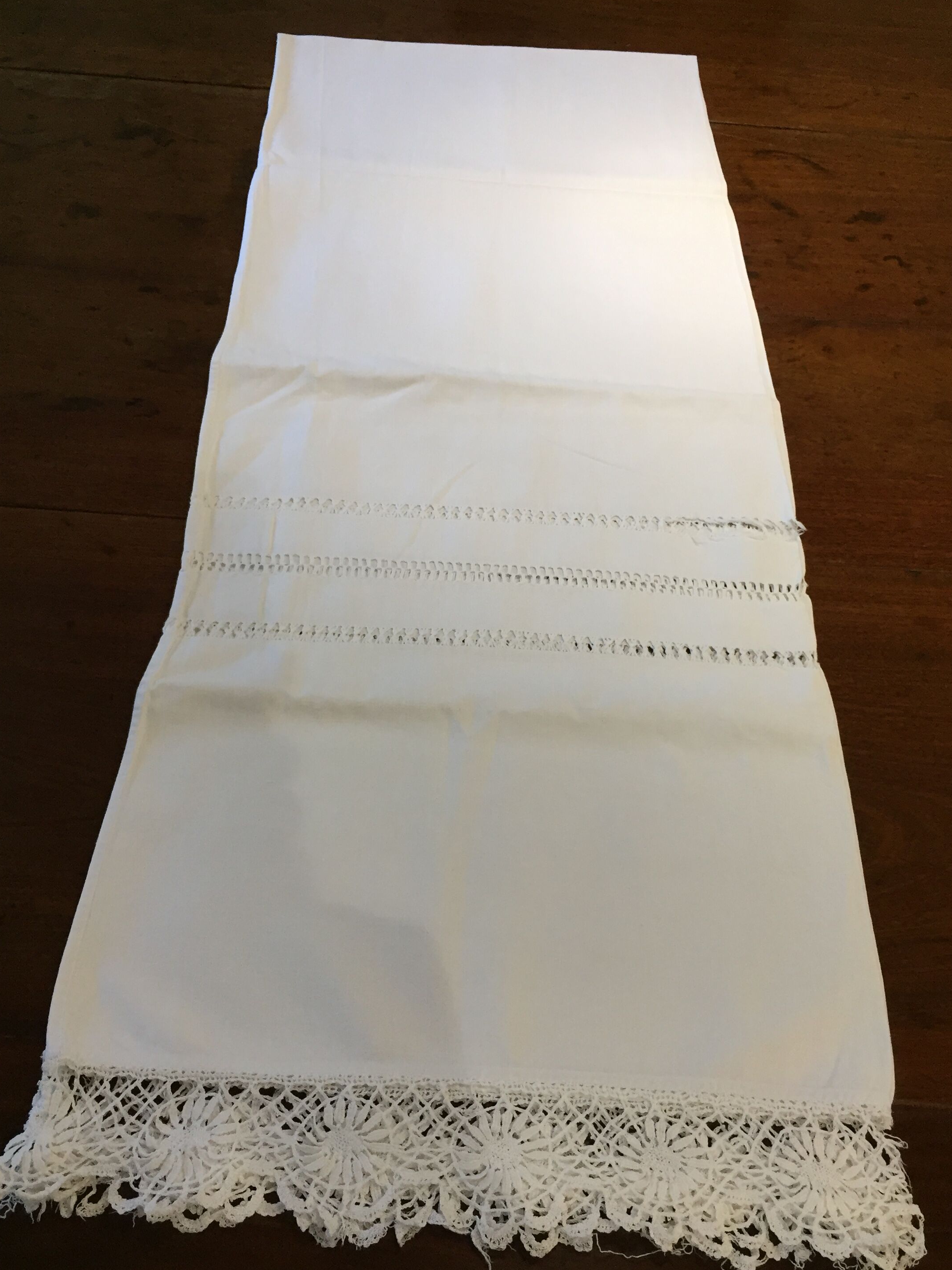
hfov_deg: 42.9
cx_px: 501
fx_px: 1210
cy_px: 691
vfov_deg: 55.3
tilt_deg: -52.4
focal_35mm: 33
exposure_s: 1/33
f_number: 2.2
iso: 64
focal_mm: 4.15
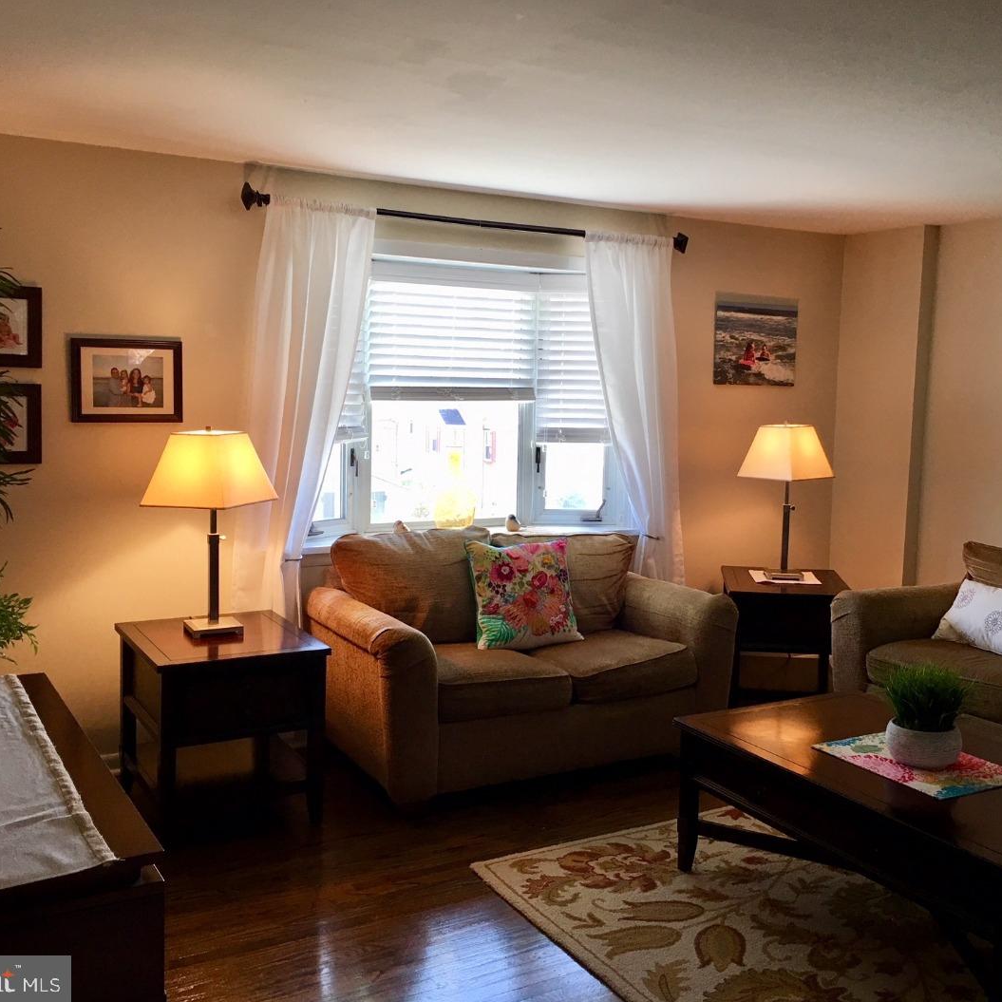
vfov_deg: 47.2
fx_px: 1146
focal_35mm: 35
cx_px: 589
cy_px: 497
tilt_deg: -4.7
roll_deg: -2.3
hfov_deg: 47.0
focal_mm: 4.15
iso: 25
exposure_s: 1/30
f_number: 2.2
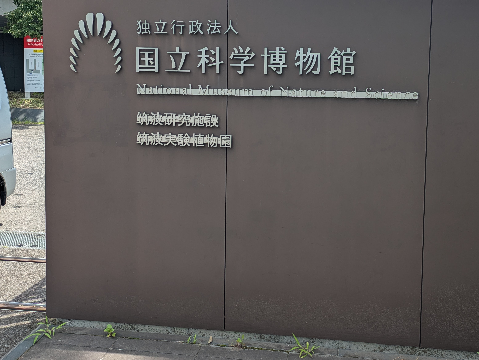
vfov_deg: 38.0
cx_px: 267
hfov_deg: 50.0
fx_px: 512
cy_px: 104
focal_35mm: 37
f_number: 1.89
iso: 46
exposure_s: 1/1205
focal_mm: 5.43
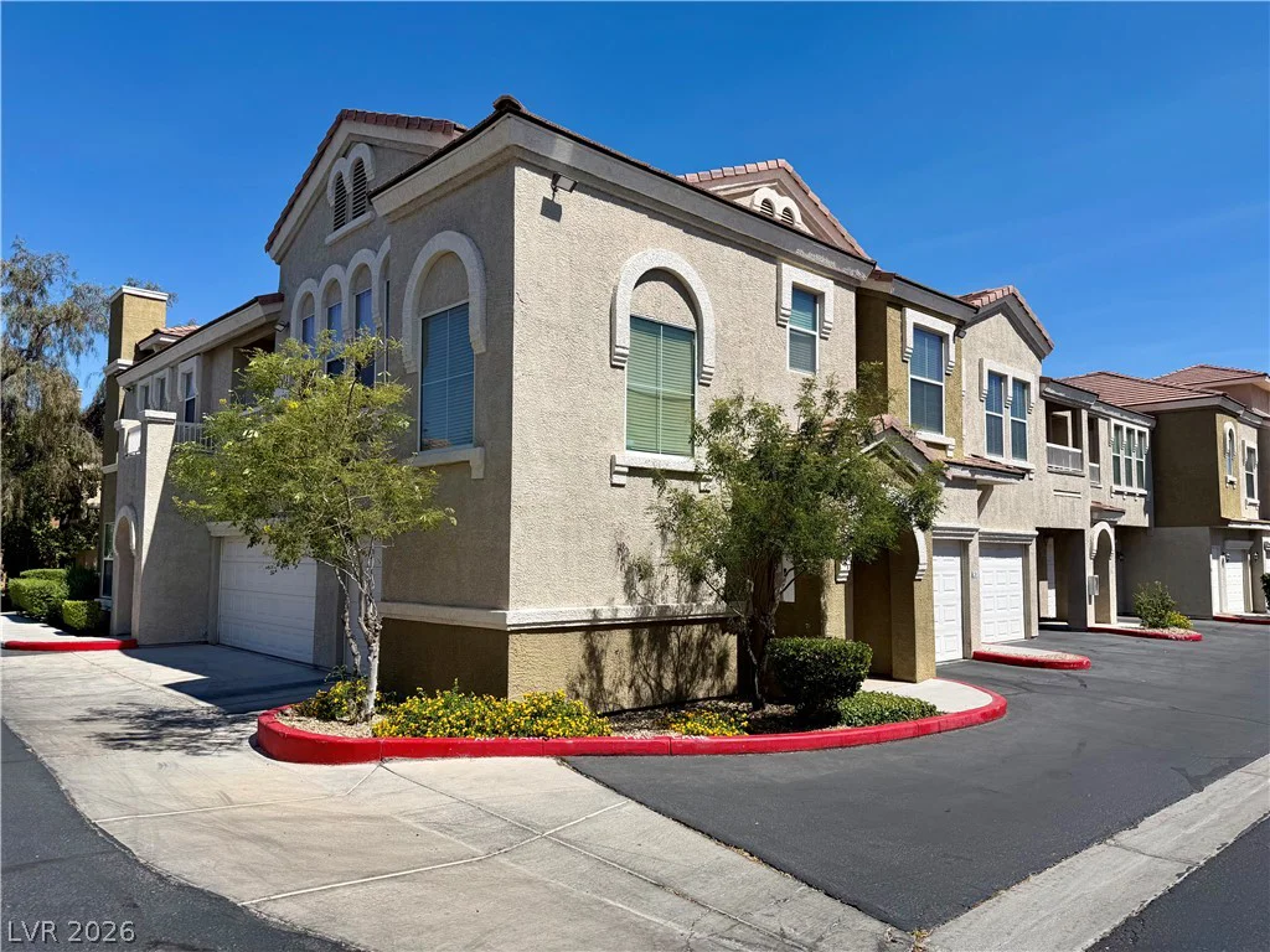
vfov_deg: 56.8
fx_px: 881
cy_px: 476
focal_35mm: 24
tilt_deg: +4.5
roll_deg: -0.9
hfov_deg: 71.6
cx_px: 635
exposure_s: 1/6711
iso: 80
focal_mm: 6.76
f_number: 1.78
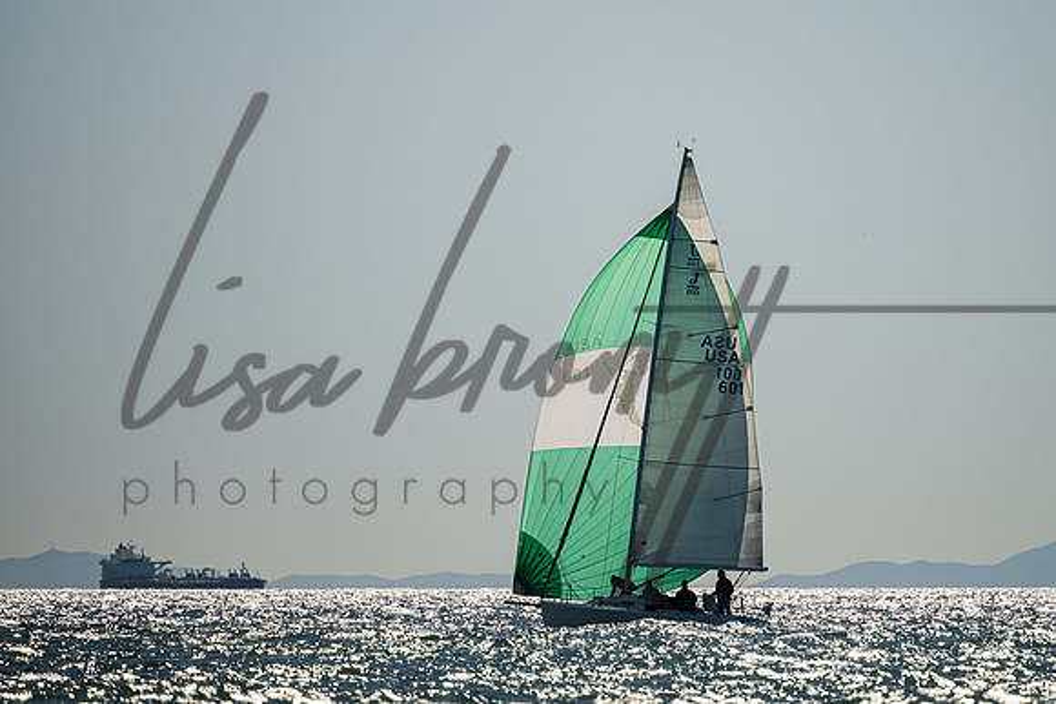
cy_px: 227
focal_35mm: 490
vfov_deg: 2.8
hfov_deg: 4.2
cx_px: 619
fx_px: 14381
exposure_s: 1/6400
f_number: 5.6
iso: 400
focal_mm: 360
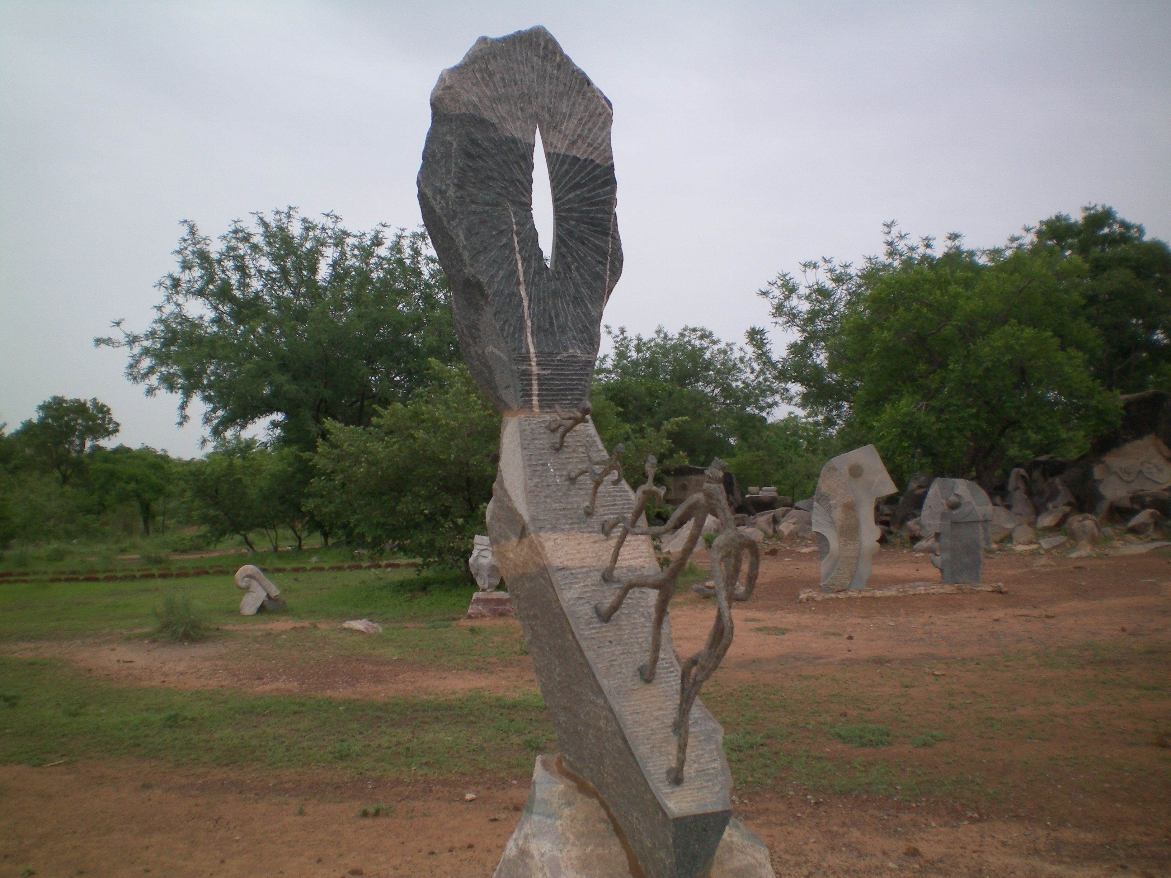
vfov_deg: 37.7
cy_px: 439
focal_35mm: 38
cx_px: 586
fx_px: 1285
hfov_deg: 49.0
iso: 64
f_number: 4.6
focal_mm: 6.3
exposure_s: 1/400
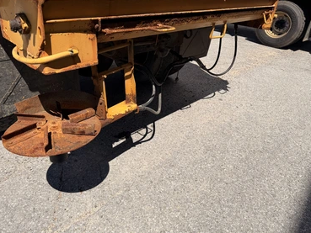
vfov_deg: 53.0
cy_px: 109
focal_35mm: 26
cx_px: 146
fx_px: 234
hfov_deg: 67.2
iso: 80
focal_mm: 6.76
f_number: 1.78
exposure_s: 1/5319
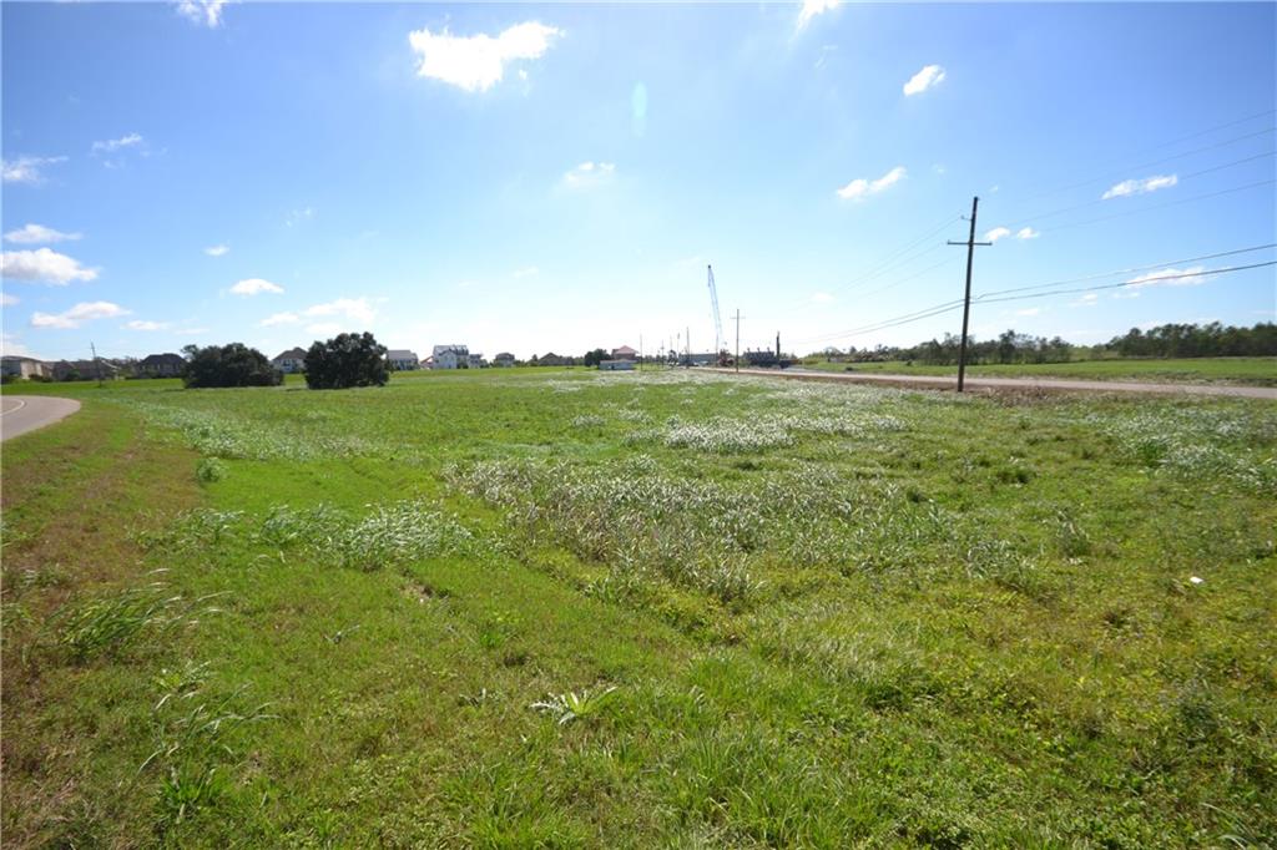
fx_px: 532
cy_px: 425
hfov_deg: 100.4
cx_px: 638
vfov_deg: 77.3
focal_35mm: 15
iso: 100
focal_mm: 10
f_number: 8
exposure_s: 1/250
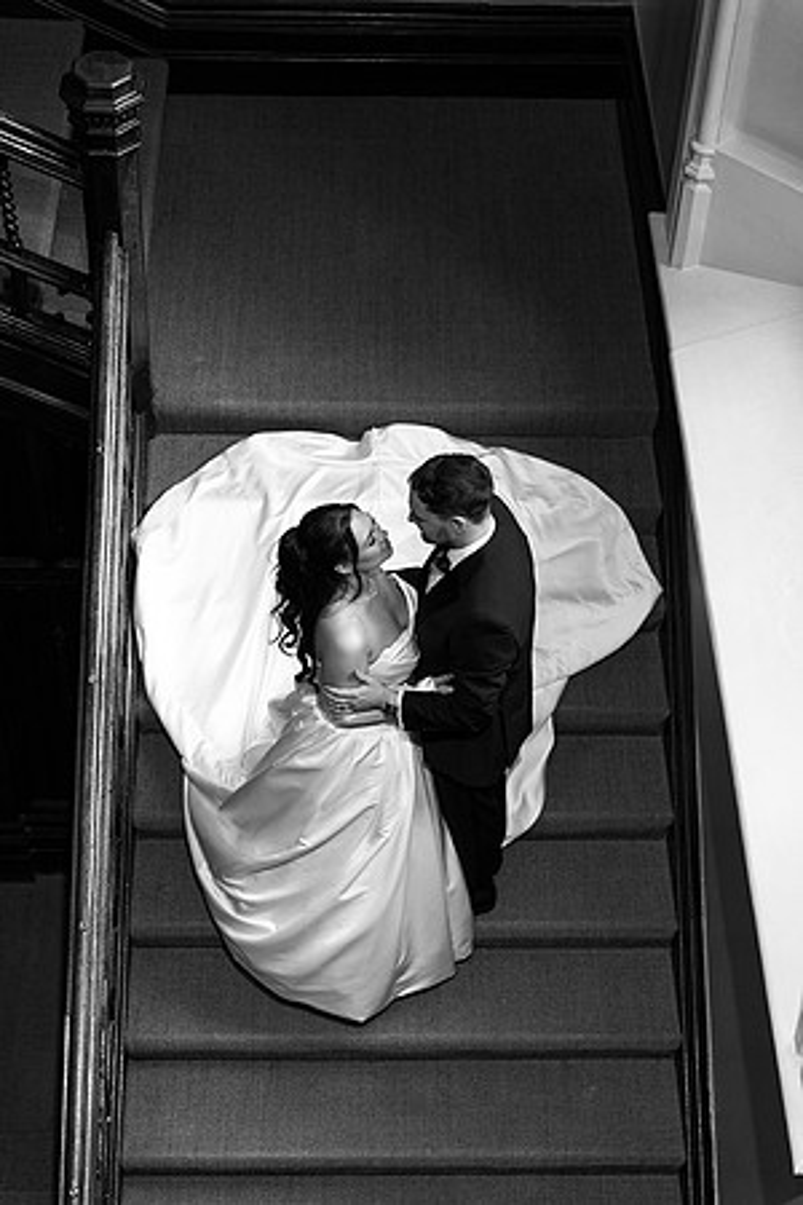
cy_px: 602
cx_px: 402
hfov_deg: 23.0
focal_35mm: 59
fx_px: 1977
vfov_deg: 33.9
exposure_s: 1/100
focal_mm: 59.1
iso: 640
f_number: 2.8
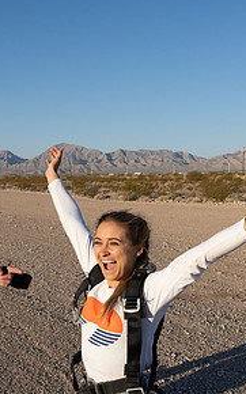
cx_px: 82
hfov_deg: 26.2
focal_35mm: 49
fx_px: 526
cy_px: 245
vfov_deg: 40.8
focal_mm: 24
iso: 800
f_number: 9
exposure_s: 1/2000
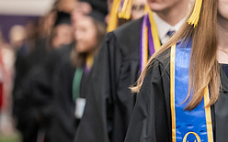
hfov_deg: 5.2
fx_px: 2517
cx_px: 243
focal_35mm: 405
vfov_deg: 3.2
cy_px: 33
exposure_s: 1/200
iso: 2500
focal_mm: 170
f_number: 3.2
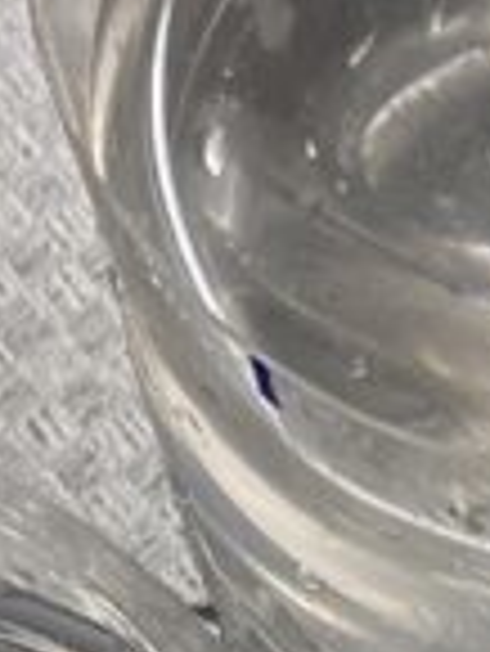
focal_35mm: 198
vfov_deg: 9.0
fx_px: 3732
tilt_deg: -75.5
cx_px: 701
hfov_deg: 7.4
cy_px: 1578
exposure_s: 1/50
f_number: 1.8
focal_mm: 3.99
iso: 50
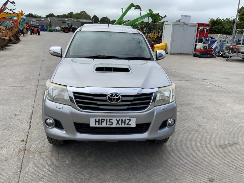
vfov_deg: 48.2
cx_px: 122
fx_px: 204
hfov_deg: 61.7
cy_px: 92
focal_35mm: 29
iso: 16
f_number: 1.8
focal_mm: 3
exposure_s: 1/1675
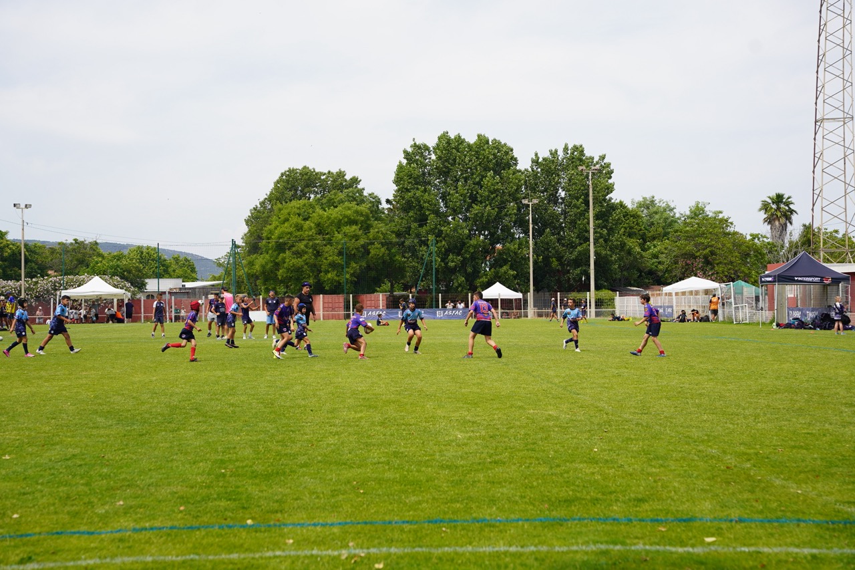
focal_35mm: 70
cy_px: 285
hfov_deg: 28.8
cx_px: 428
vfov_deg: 19.5
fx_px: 1662
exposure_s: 1/500
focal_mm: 70
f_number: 5
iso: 100
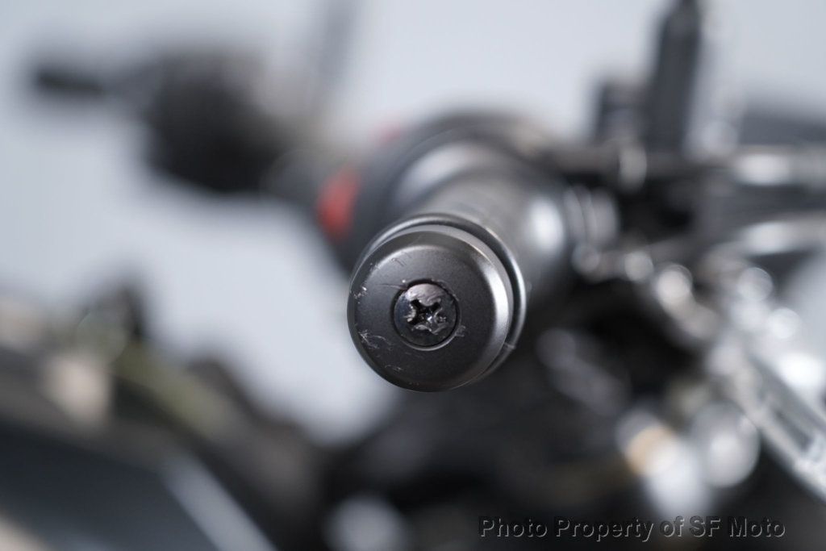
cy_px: 276
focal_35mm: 105
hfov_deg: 19.5
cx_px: 413
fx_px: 2409
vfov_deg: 13.0
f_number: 4
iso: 1600
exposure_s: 1/100
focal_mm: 105
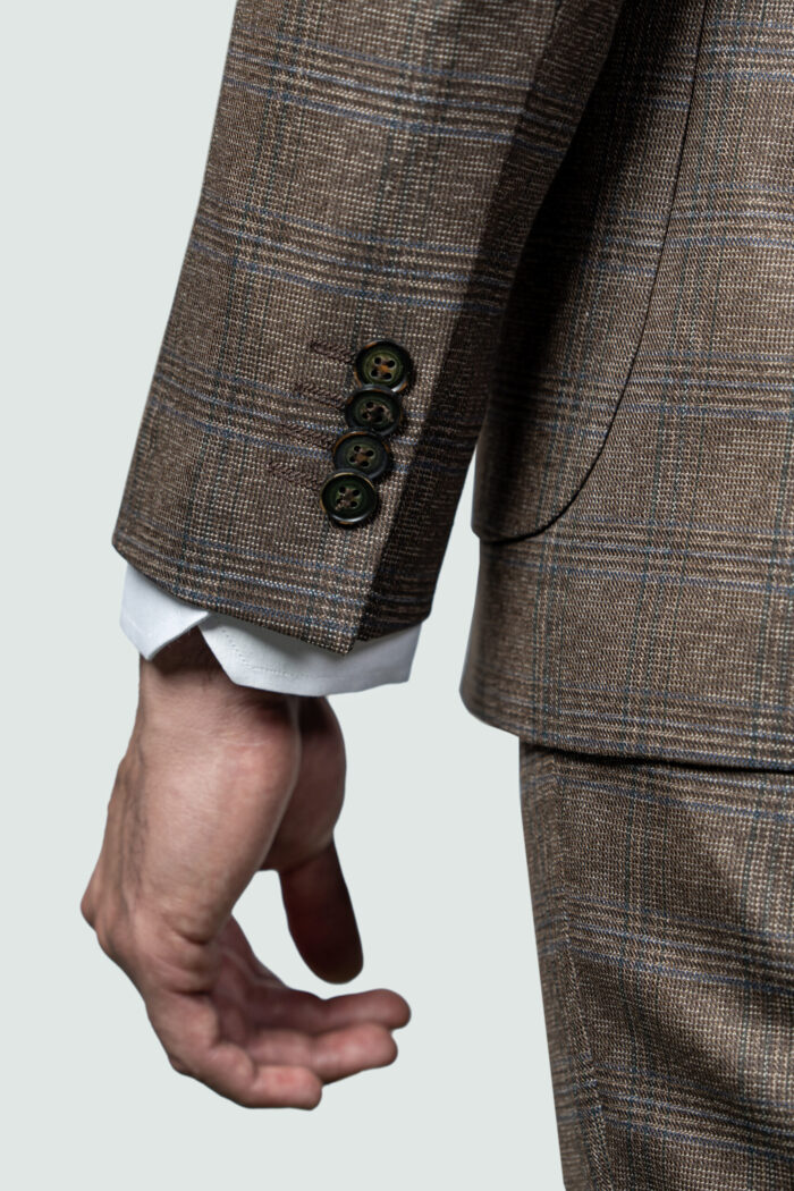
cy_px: 596
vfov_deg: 19.5
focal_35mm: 105
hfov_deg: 13.0
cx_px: 397
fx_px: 3473
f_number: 2.8
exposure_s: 1/100
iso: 100
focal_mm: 70
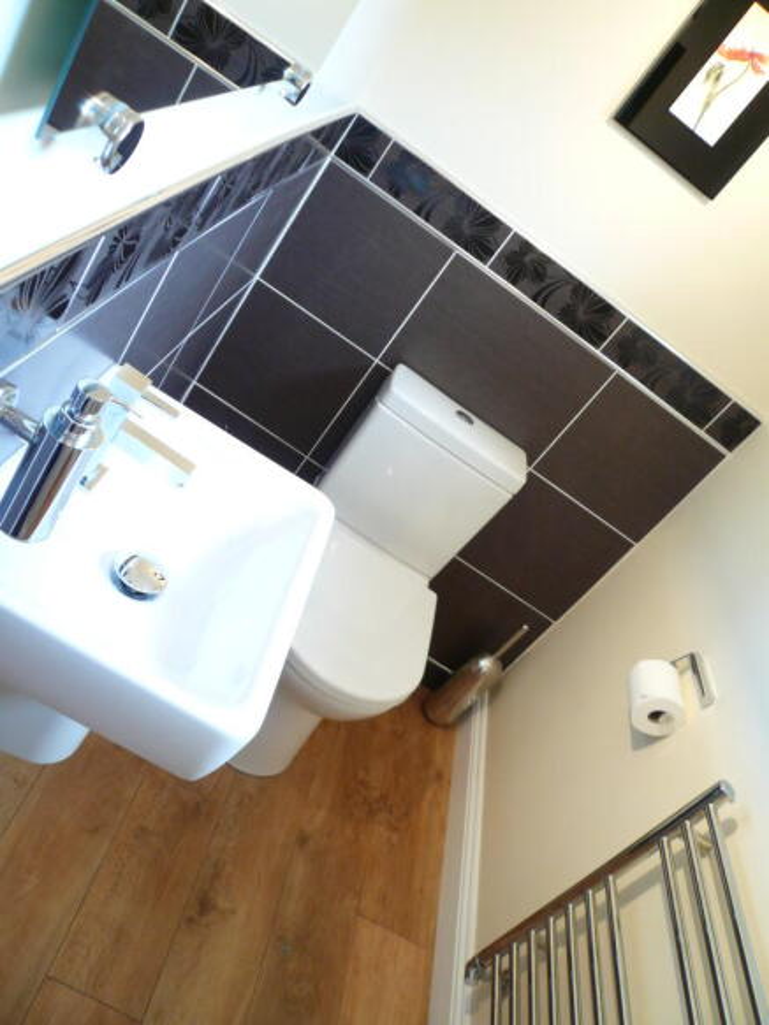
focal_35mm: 28
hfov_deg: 49.7
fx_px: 830
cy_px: 512
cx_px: 384
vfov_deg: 63.5
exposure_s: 1/15
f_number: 2.8
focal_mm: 4.6
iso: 125
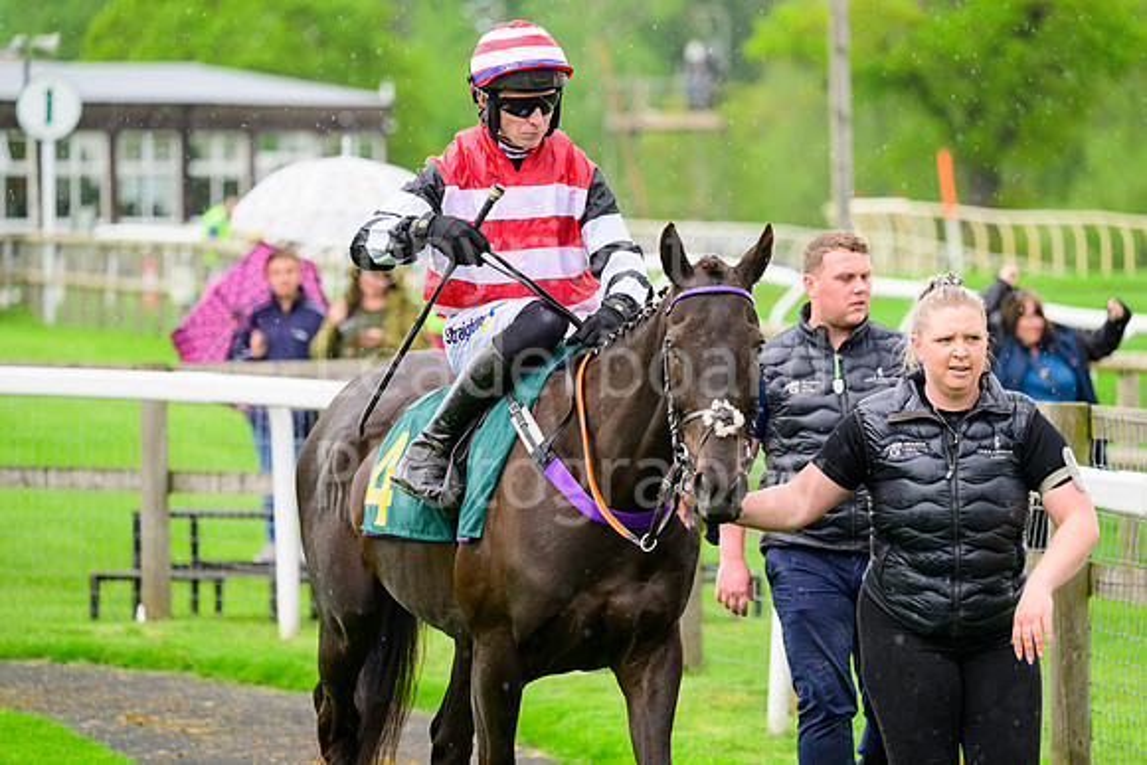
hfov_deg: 8.9
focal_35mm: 230
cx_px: 574
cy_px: 382
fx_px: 7329
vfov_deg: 6.0
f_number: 5.6
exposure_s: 1/800
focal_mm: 230
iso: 1600
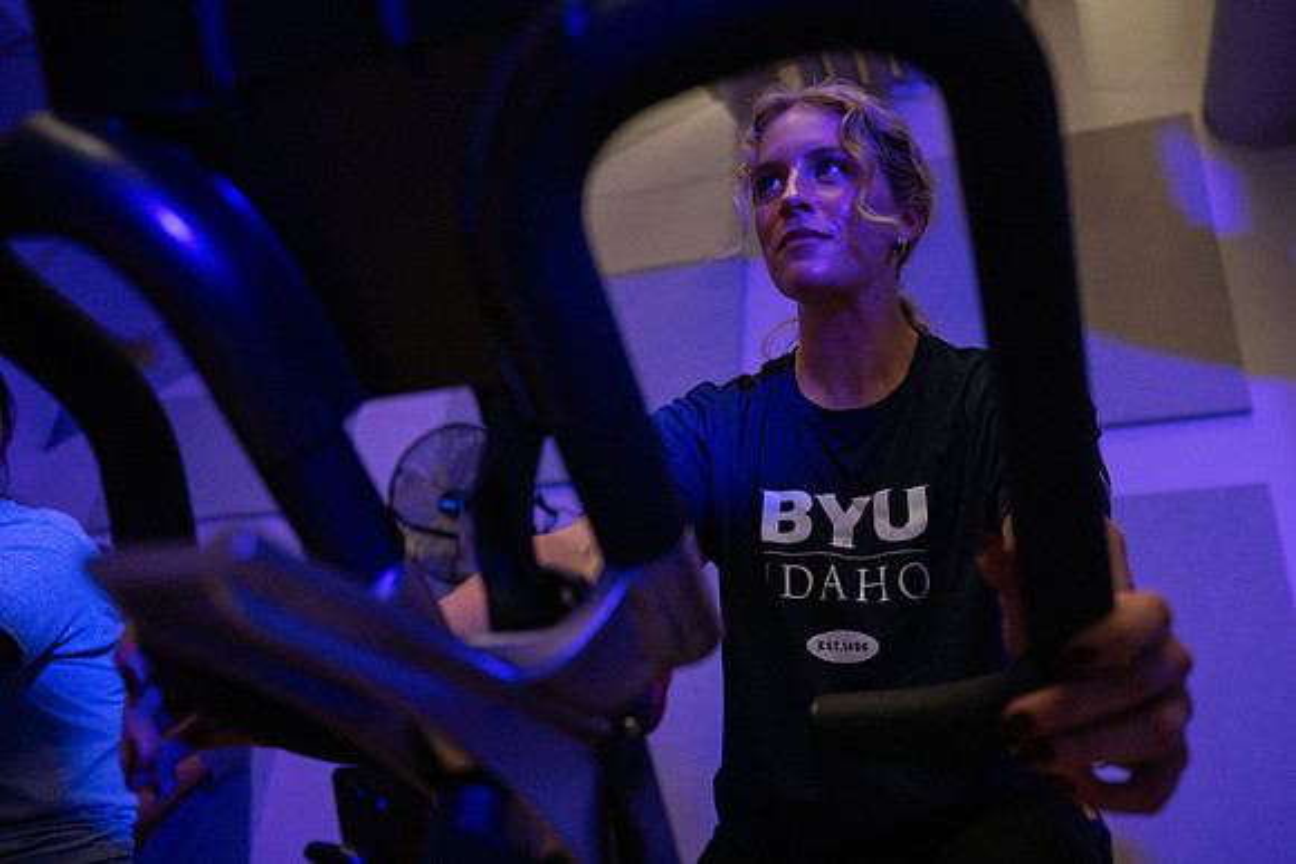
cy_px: 460
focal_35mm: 28
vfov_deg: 46.1
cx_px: 762
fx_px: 1016
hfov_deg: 64.6
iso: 6400
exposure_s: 1/160
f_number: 2.8
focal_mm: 24
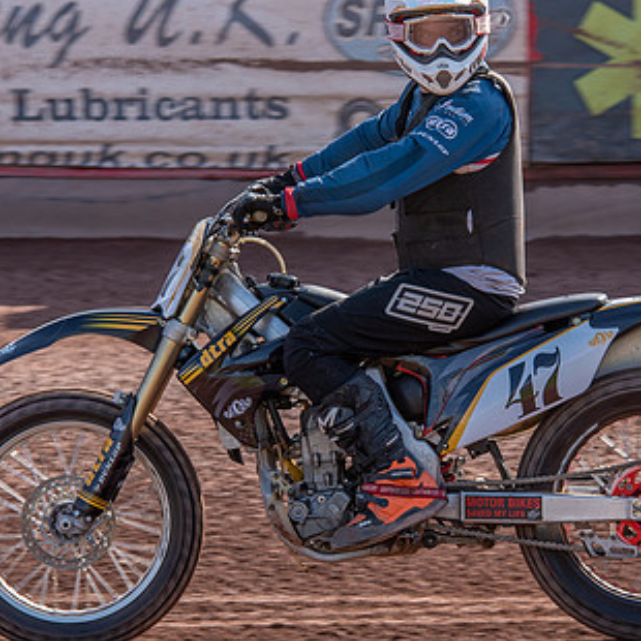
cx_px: 399
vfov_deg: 6.1
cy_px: 351
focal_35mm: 287
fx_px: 6013
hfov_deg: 6.1
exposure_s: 1/250
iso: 160
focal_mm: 160
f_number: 7.1
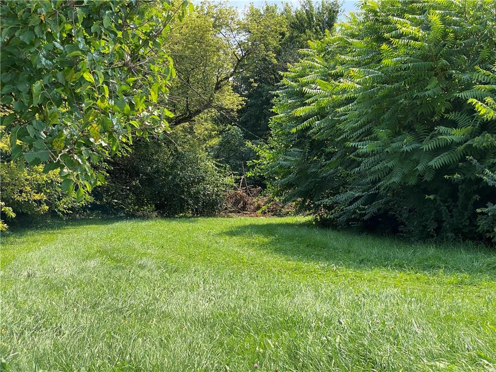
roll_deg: +0.0
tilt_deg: +0.7
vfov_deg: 28.0
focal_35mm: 52
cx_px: 248
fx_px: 745
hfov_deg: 36.8
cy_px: 186
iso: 20
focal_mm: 6
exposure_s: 1/675
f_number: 2
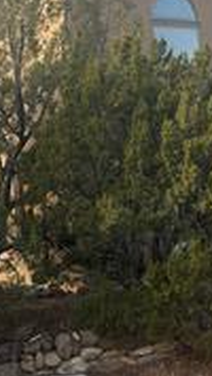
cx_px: 80
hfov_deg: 15.1
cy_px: 93
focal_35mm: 80
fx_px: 797
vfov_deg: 26.2
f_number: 1.6
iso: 50
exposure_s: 1/1667
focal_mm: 5.96
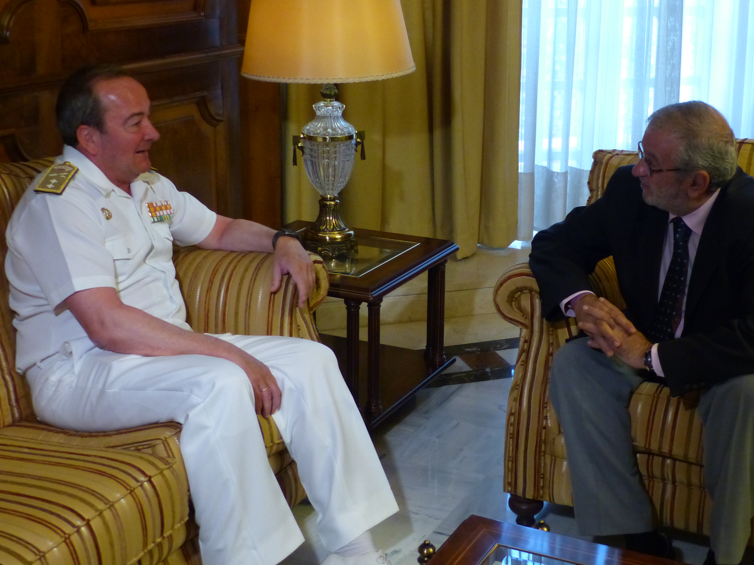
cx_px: 467
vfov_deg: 26.9
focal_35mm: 54
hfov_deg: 35.4
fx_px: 1176
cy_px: 201
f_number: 2.8
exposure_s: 1/60
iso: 320
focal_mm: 7.4
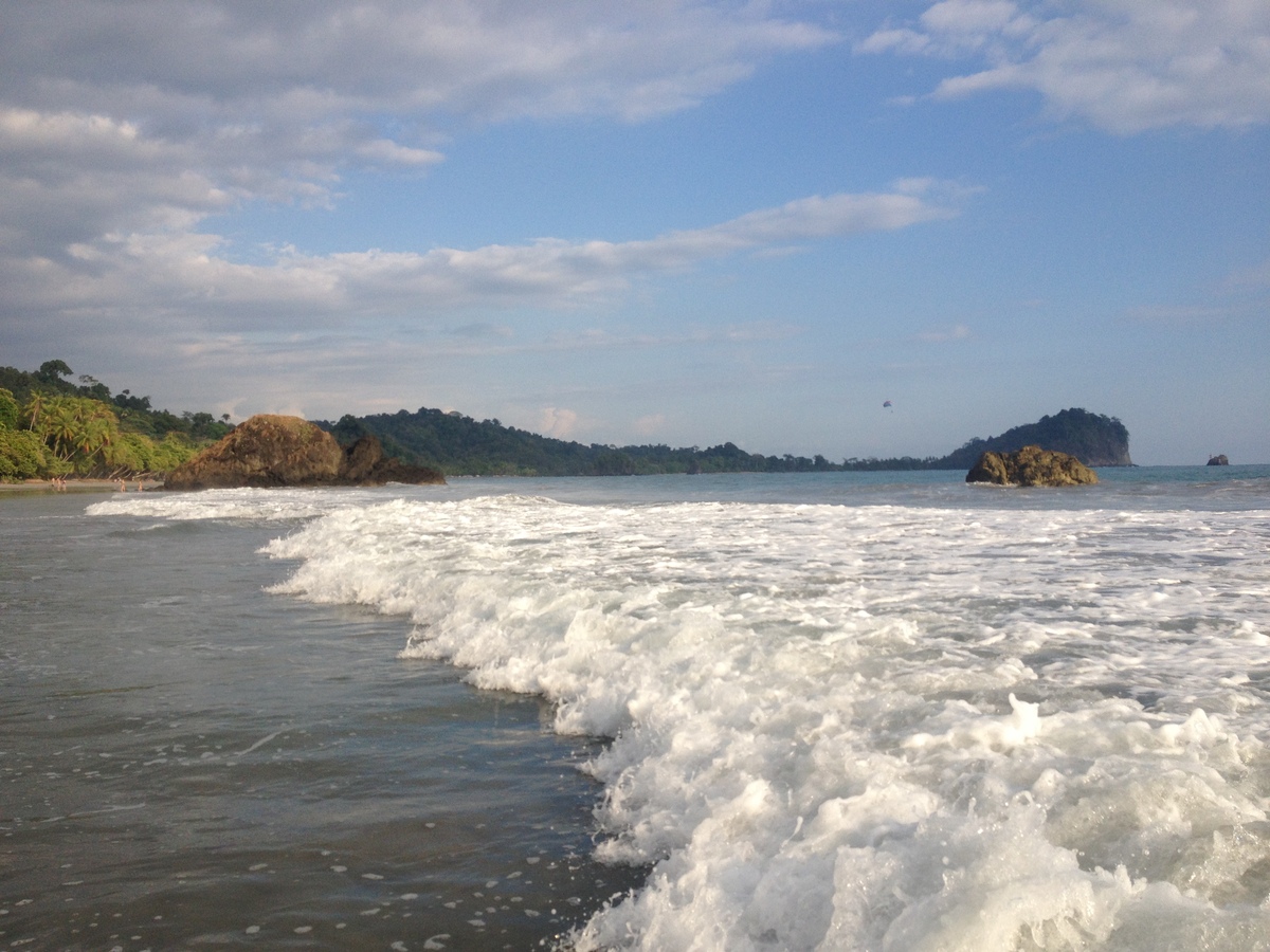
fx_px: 1284
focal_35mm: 35
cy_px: 476
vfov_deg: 40.7
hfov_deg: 52.6
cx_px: 635
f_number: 2.4
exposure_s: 1/2045
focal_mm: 4.28
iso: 50
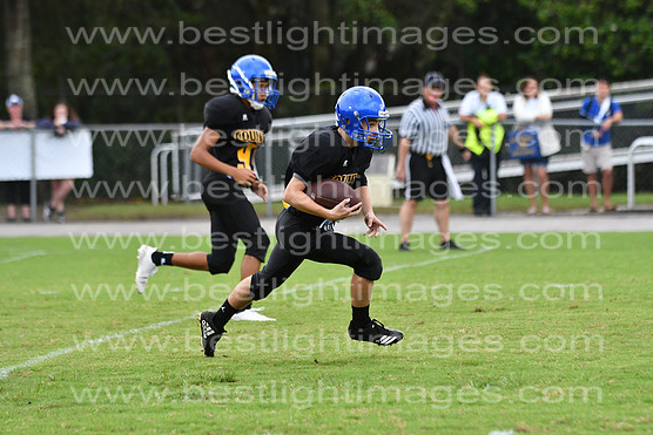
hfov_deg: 9.4
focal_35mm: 219
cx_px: 337
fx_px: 3973
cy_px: 215
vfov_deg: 6.3
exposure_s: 1/2000
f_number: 3.5
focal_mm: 140
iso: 800
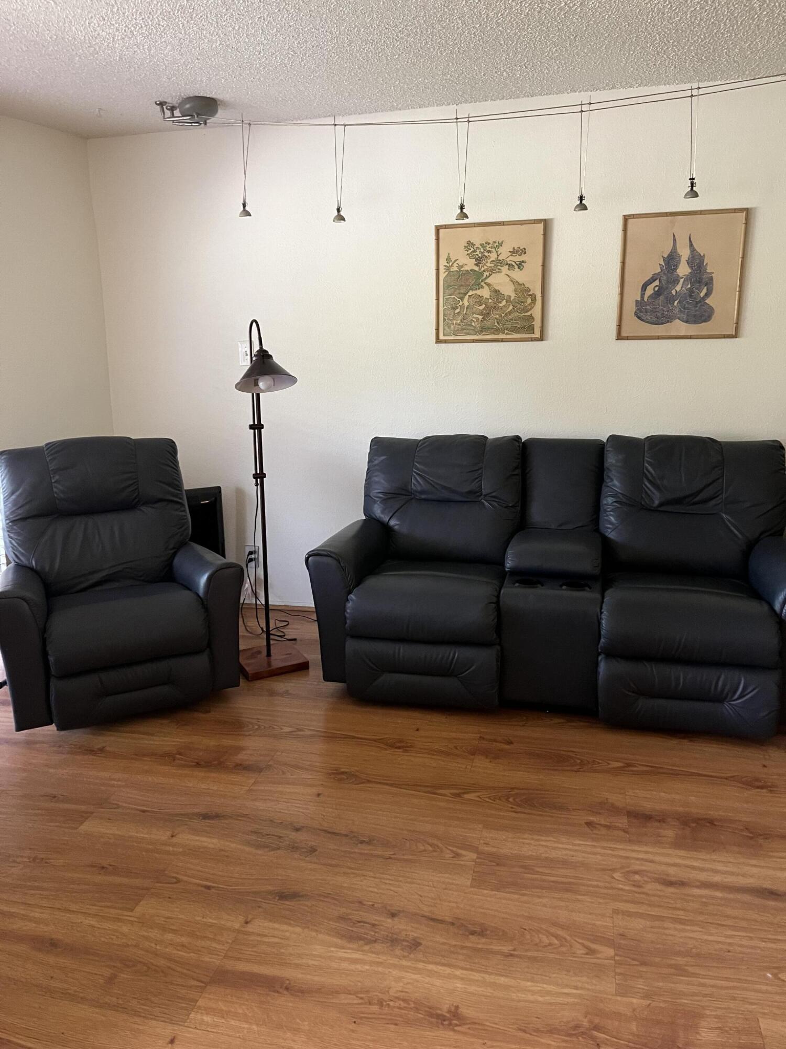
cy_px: 524
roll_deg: +0.7
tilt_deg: -11.9
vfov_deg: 67.3
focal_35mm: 26
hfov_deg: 53.1
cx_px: 393
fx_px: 787
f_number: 1.6
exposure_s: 1/60
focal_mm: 5.1
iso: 320
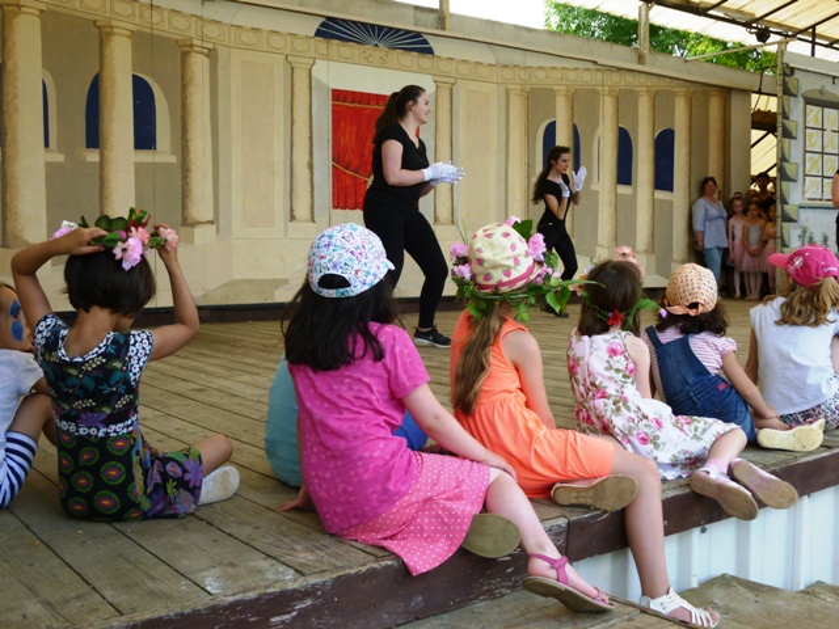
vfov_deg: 36.8
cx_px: 420
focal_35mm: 39
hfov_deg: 47.9
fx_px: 945
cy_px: 314
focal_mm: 6.9
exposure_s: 1/160
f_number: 3.7
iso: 100
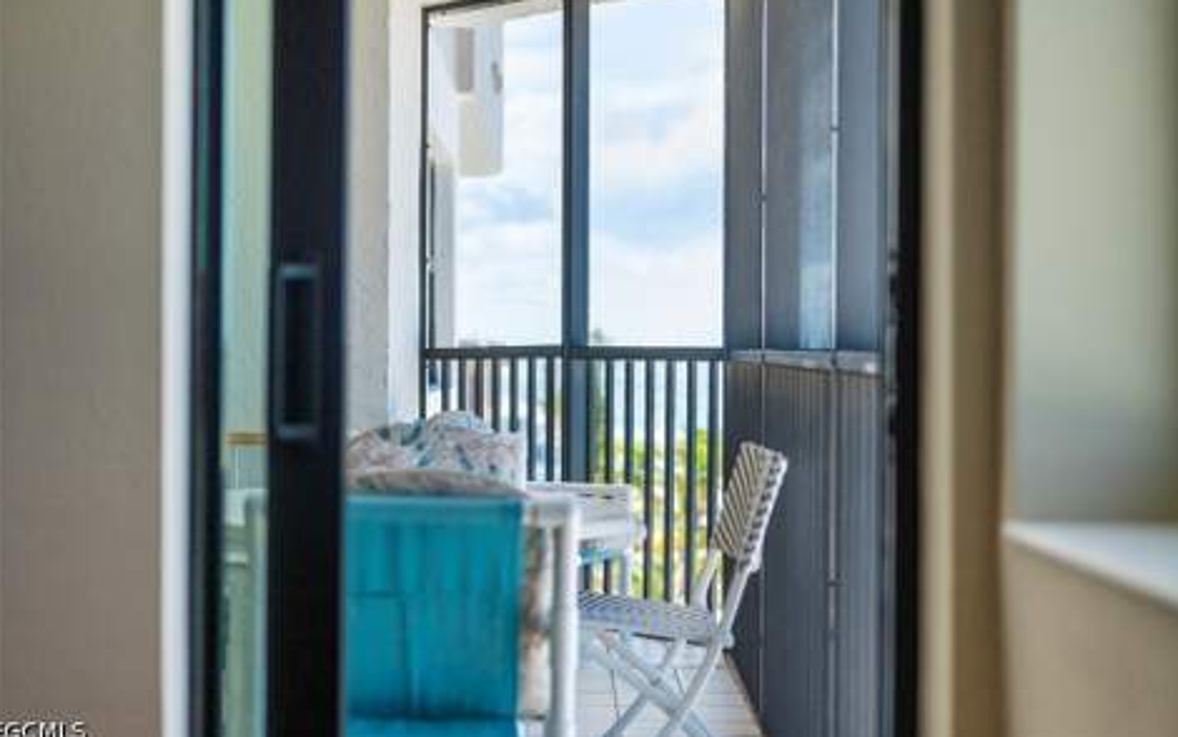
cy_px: 348
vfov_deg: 24.9
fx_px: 1670
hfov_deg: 38.9
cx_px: 586
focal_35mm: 52
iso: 320
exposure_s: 1/6400
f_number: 1.8
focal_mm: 50
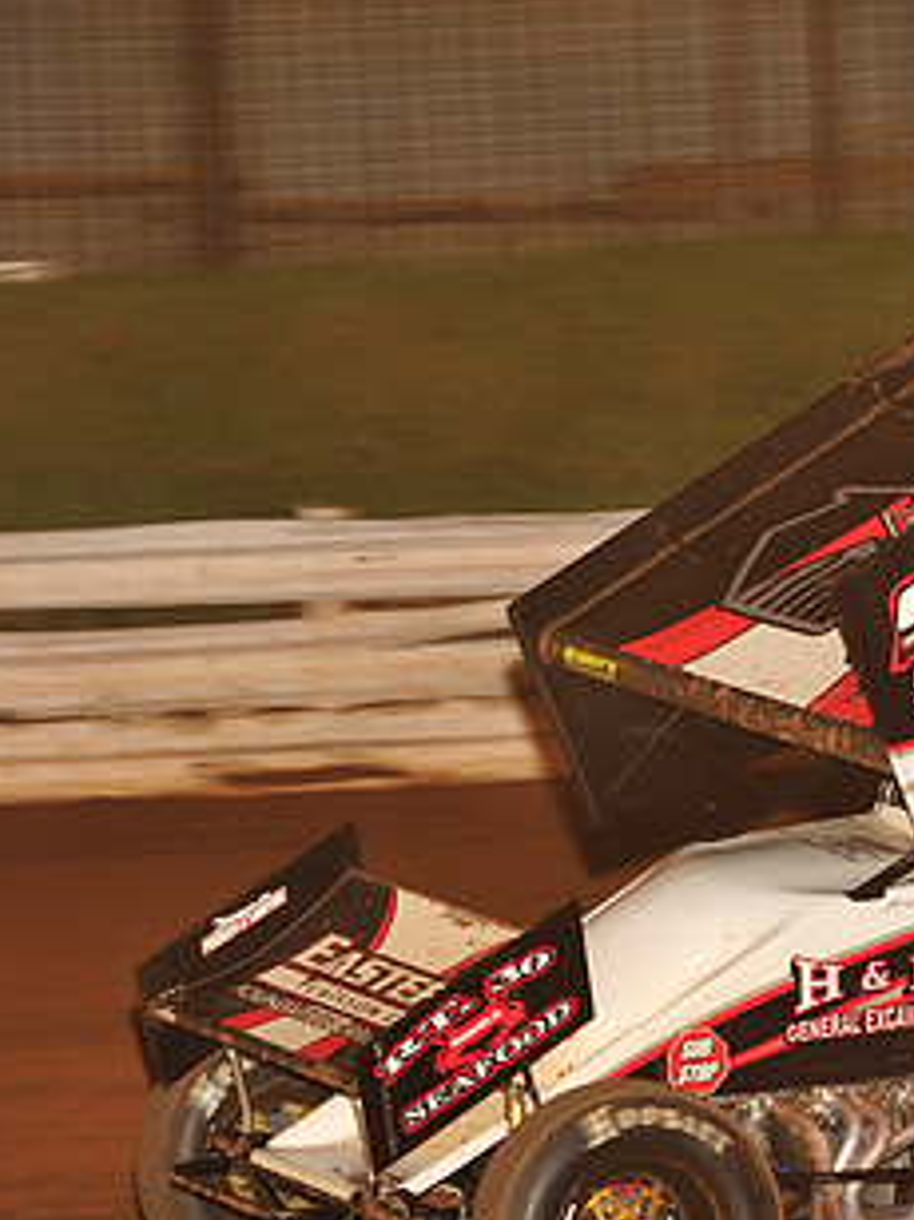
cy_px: 763
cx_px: 1041
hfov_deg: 6.5
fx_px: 7997
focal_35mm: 227
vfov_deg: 8.7
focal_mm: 125
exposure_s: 1/320
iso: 800
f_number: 6.3
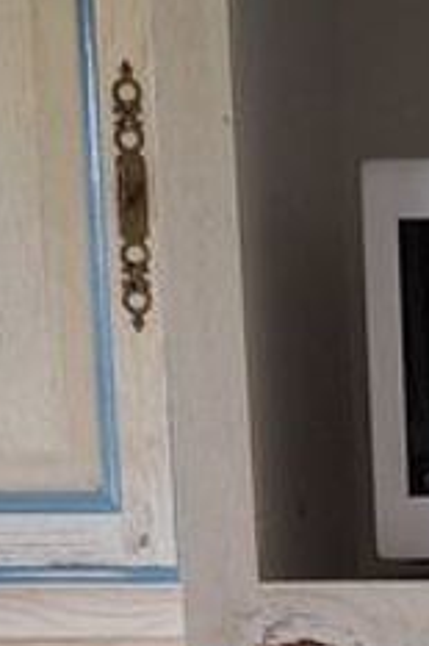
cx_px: 720
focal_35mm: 137
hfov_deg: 9.6
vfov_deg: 14.1
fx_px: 2452
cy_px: 939
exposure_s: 1/50
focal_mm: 5.54
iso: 160
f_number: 1.8
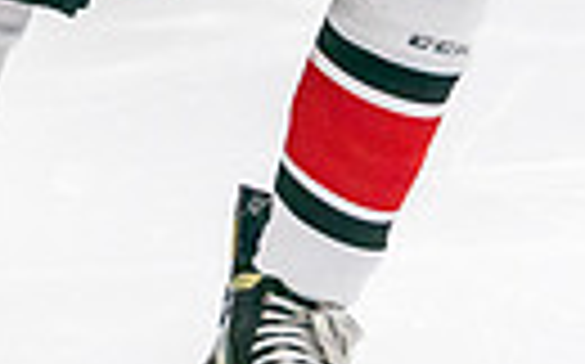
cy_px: -420
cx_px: -162
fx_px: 7487
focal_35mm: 470
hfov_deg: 4.5
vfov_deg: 2.8
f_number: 2.8
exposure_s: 1/1250
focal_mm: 103
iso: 3200
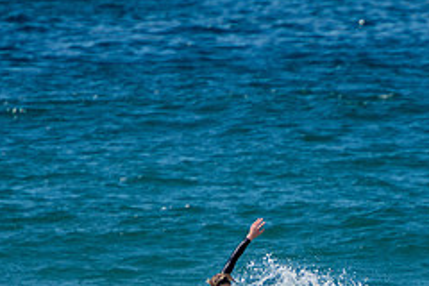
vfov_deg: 0.9
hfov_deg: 1.4
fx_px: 17254
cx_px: 284
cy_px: 335
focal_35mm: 1448
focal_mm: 400
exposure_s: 1/2000
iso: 280
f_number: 5.6
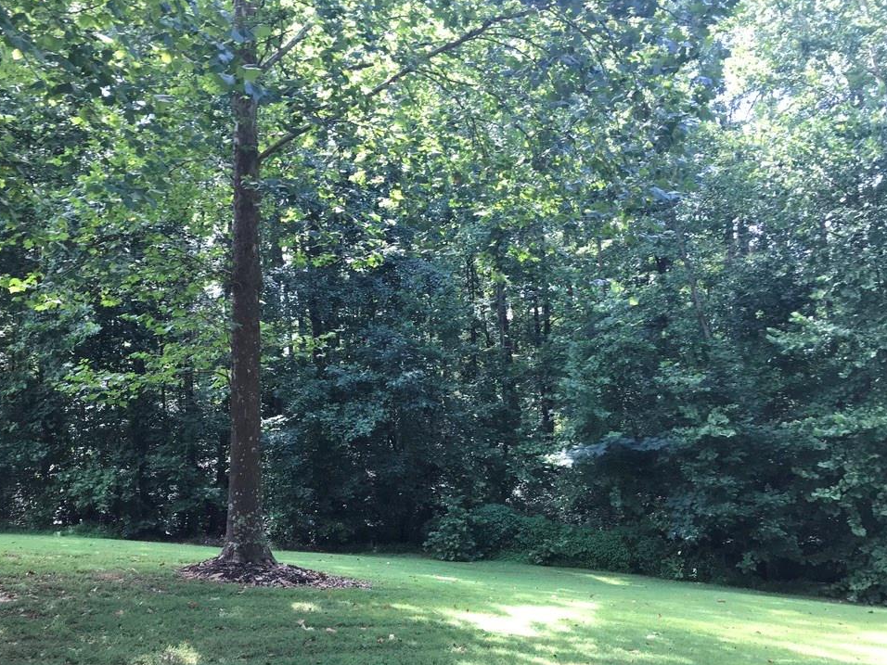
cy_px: 347
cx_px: 417
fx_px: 769
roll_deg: +3.3
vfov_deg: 46.8
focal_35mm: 30
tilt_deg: +4.5
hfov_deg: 59.9
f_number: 1.8
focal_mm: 3.99
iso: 32
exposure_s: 1/120
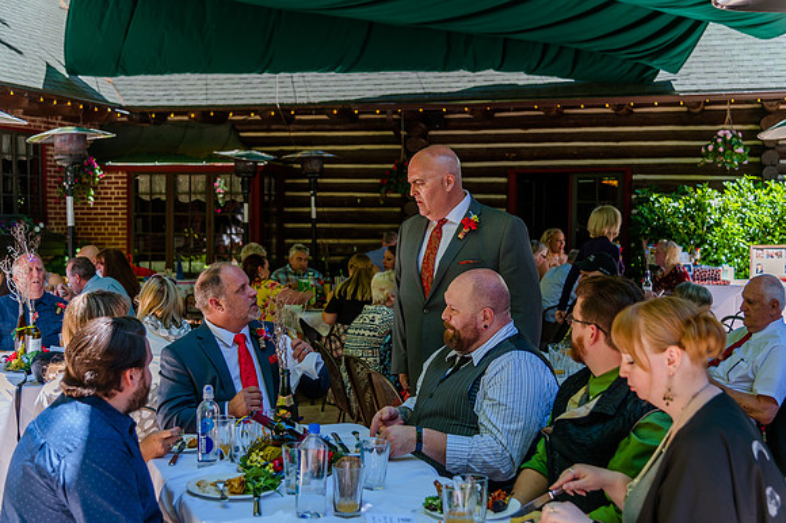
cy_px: 262
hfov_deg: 40.3
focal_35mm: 49
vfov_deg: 27.5
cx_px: 393
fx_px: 1071
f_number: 4
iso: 250
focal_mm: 48
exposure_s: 1/250
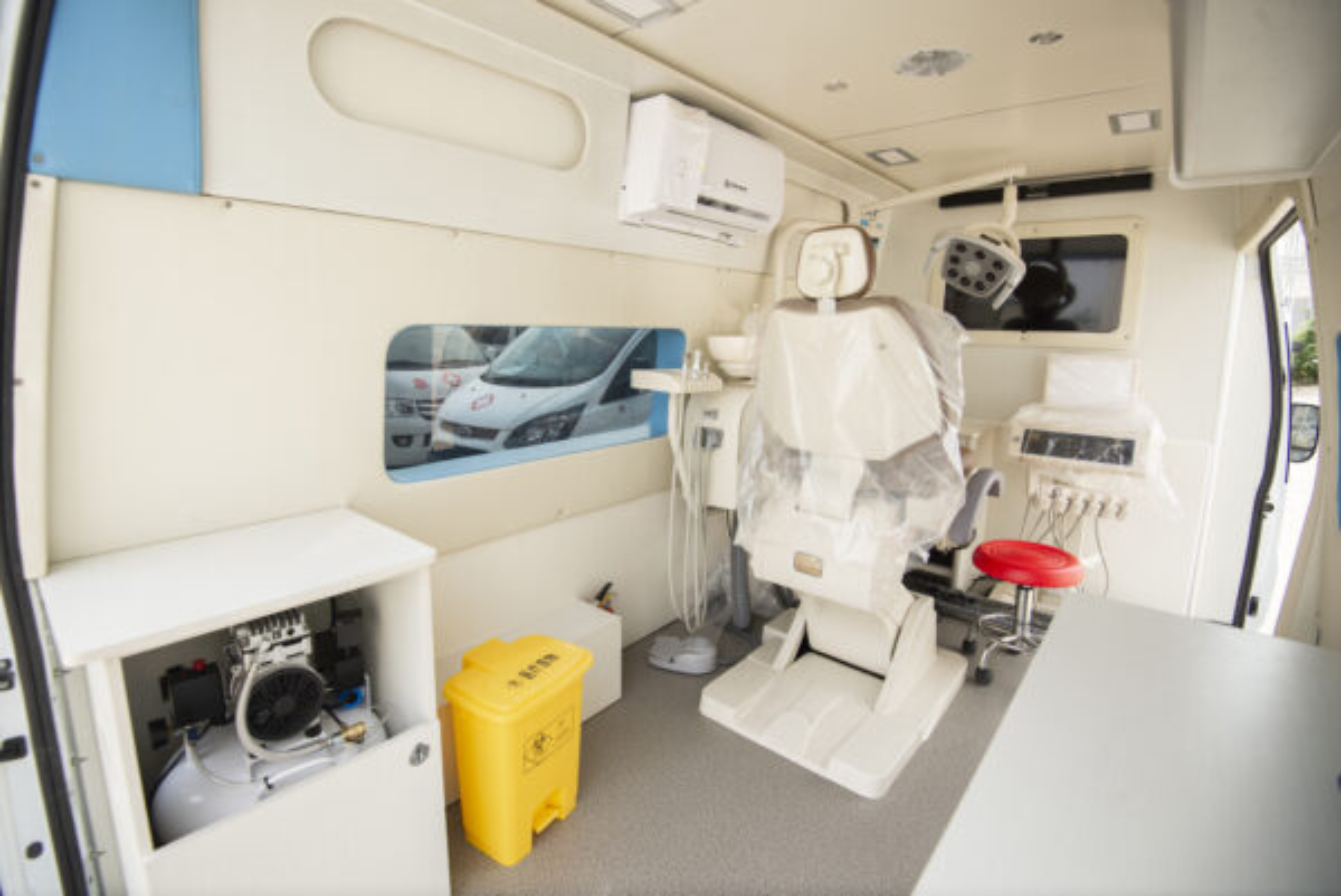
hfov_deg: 96.7
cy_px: 448
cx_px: 670
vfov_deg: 73.8
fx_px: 596
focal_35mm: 16
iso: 100
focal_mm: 16
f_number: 4.5
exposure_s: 1/500
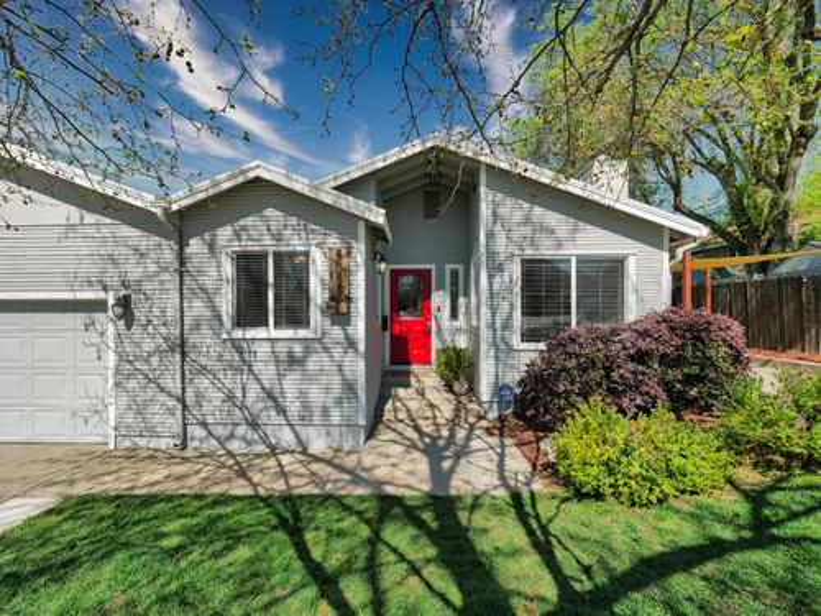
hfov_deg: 102.1
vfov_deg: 85.7
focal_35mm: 14
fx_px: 332
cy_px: 308
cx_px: 410
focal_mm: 7
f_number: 7.1
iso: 100
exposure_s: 1/320
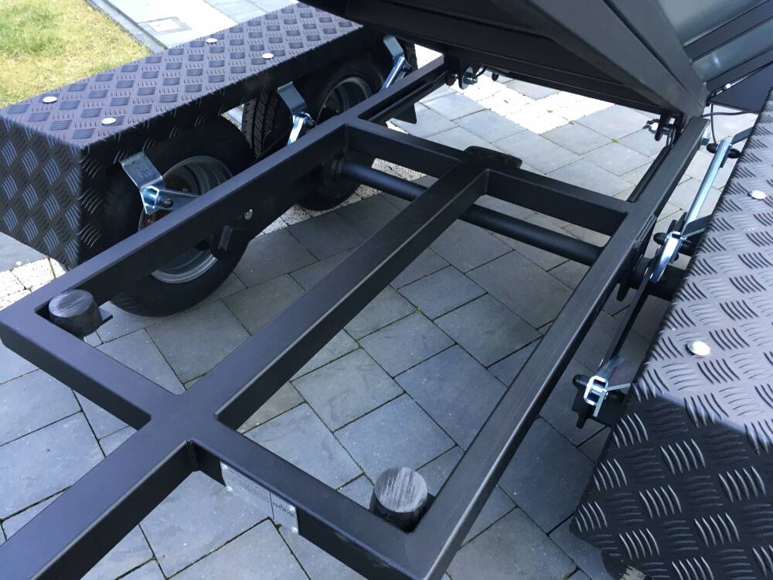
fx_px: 648
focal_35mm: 29
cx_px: 386
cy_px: 290
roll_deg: +0.8
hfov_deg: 61.7
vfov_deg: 48.2
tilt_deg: -42.6
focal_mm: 4.15
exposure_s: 1/33
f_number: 2.2
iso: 50
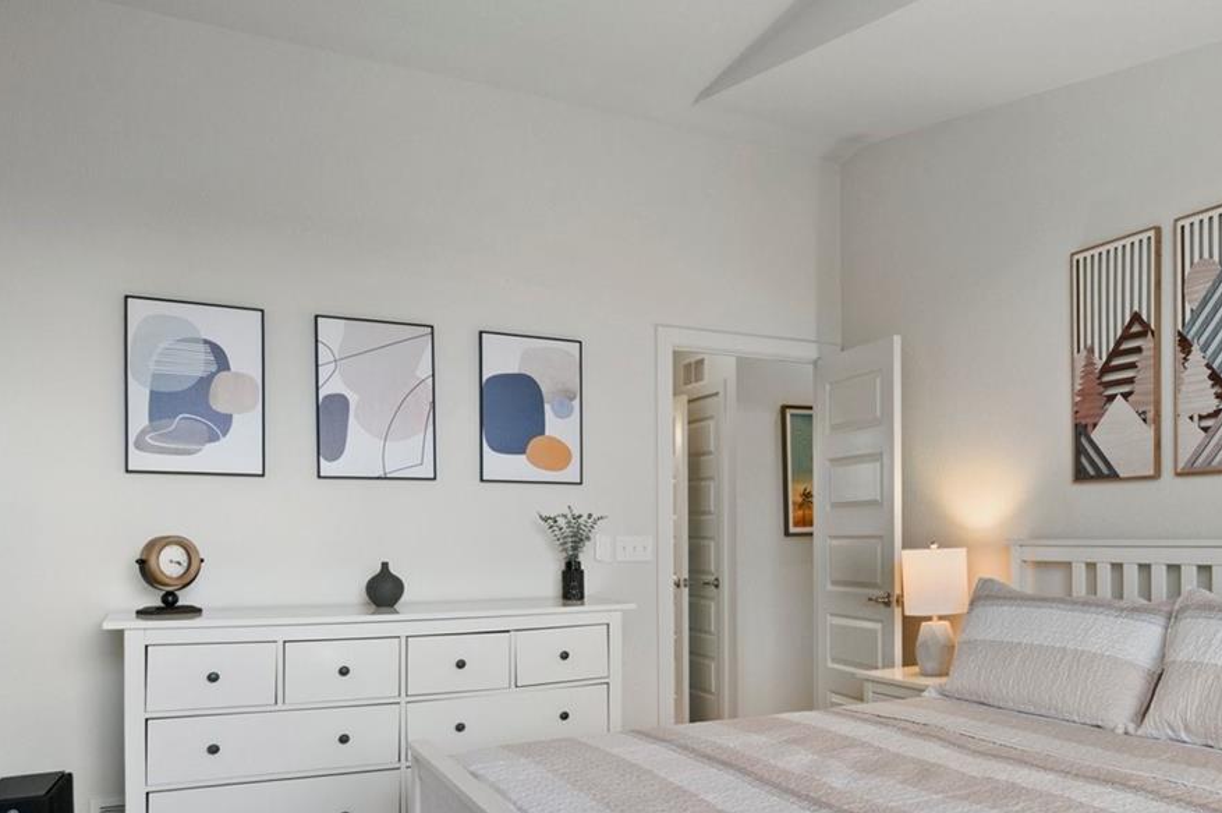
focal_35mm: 31
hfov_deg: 56.7
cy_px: 529
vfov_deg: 41.8
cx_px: 946
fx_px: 1051
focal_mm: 17
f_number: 8
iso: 400
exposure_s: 1/25
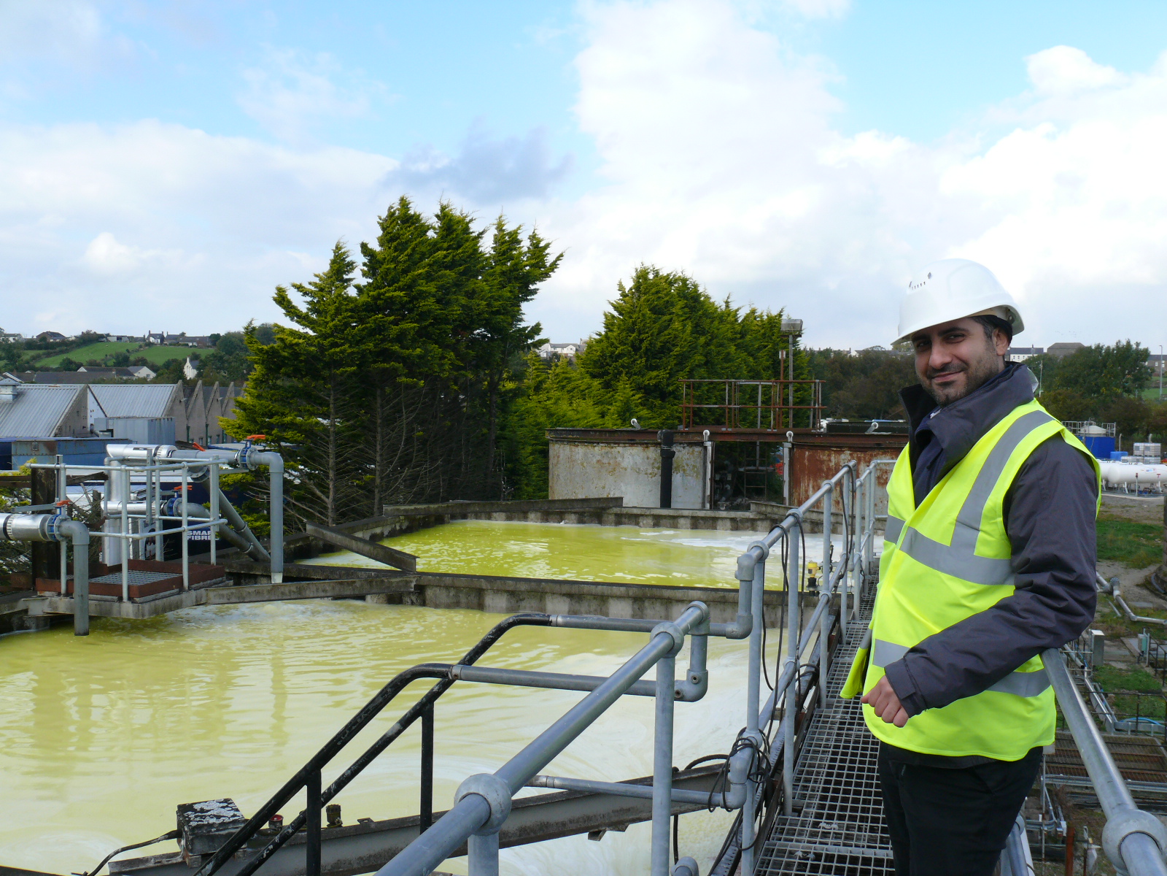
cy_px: 438
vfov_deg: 40.7
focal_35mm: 35
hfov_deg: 52.6
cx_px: 584
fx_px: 1180
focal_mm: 7.4
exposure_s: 1/250
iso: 100
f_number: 5.6
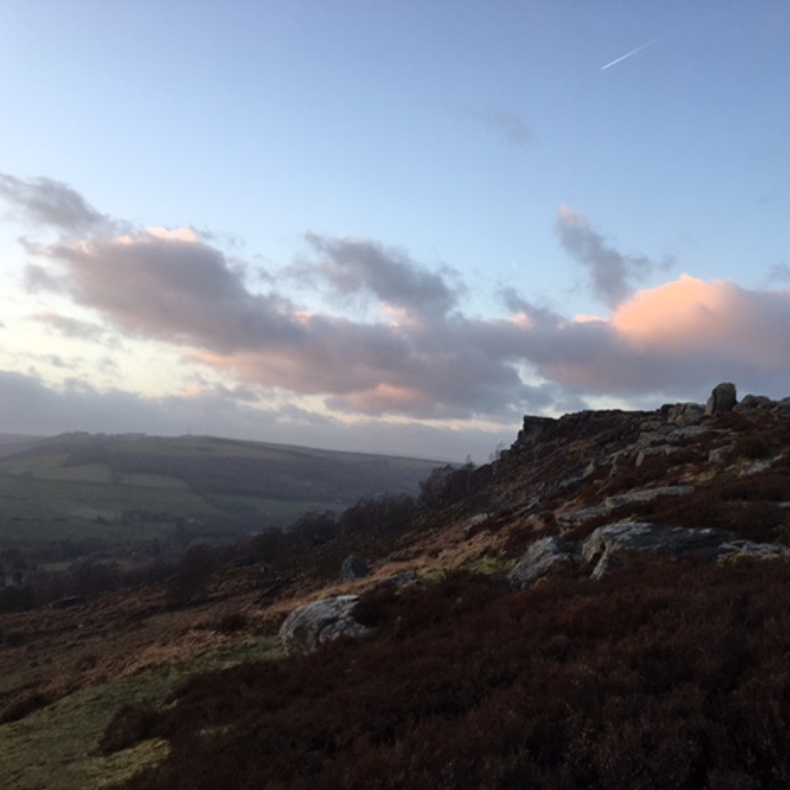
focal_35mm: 35
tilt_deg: +3.4
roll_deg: -2.9
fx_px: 904
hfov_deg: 46.6
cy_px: 396
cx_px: 510
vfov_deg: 47.2
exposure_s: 1/130
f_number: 2.2
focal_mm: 4.15
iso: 25
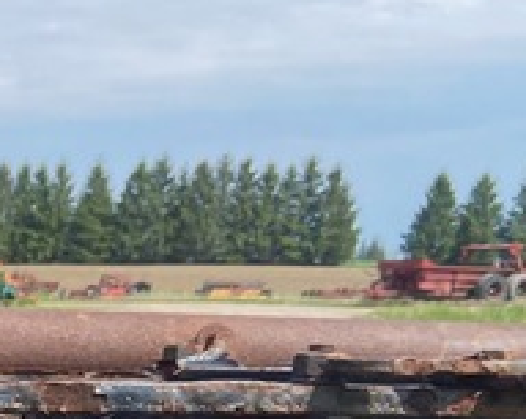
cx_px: -340
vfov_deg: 13.0
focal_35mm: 106
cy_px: 775
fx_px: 1648
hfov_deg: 16.1
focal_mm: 4.25
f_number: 1.8
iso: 32
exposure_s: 1/1330
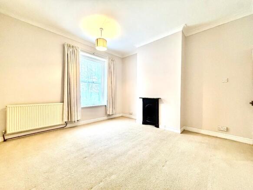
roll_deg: -0.6
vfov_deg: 85.7
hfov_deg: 102.1
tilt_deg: -0.7
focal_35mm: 14
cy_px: 95
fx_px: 102
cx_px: 126
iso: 200
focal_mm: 2.22
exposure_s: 1/100
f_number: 2.2
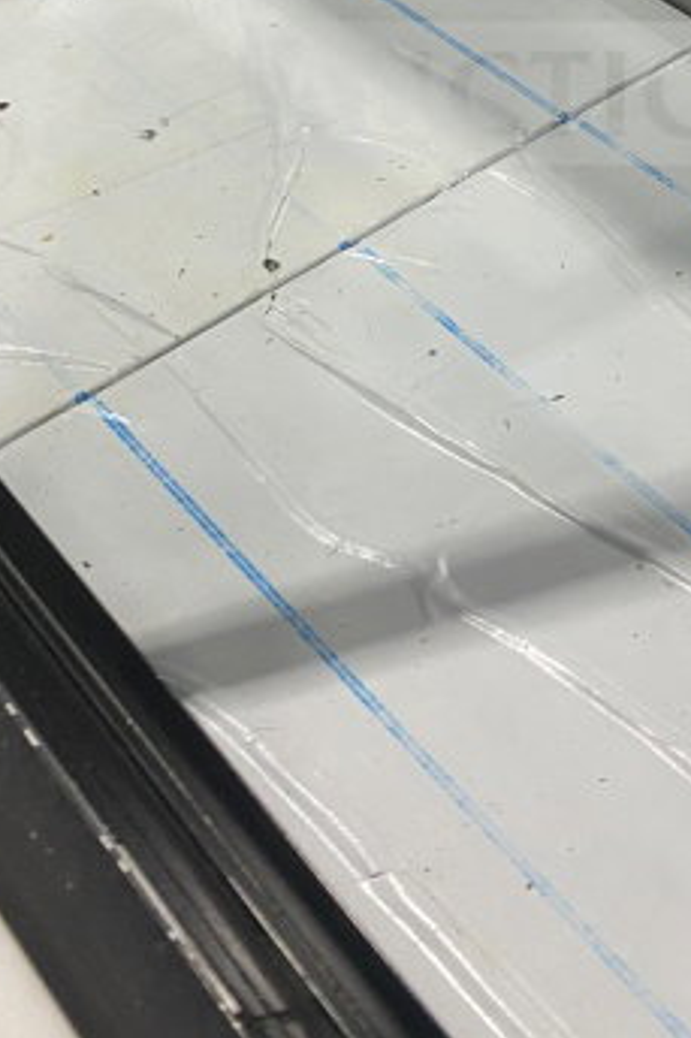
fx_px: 1844
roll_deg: -0.3
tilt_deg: -31.1
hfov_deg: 20.9
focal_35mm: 64
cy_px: -74
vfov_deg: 28.8
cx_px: 582
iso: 125
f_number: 1.8
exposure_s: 1/73
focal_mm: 4.25
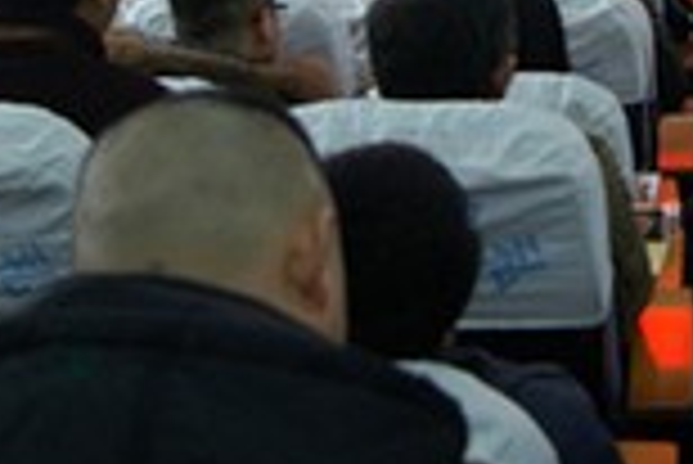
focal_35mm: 107
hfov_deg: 18.6
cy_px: -239
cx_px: 693
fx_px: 2062
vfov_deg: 12.2
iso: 400
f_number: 4
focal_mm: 22
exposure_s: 1/13
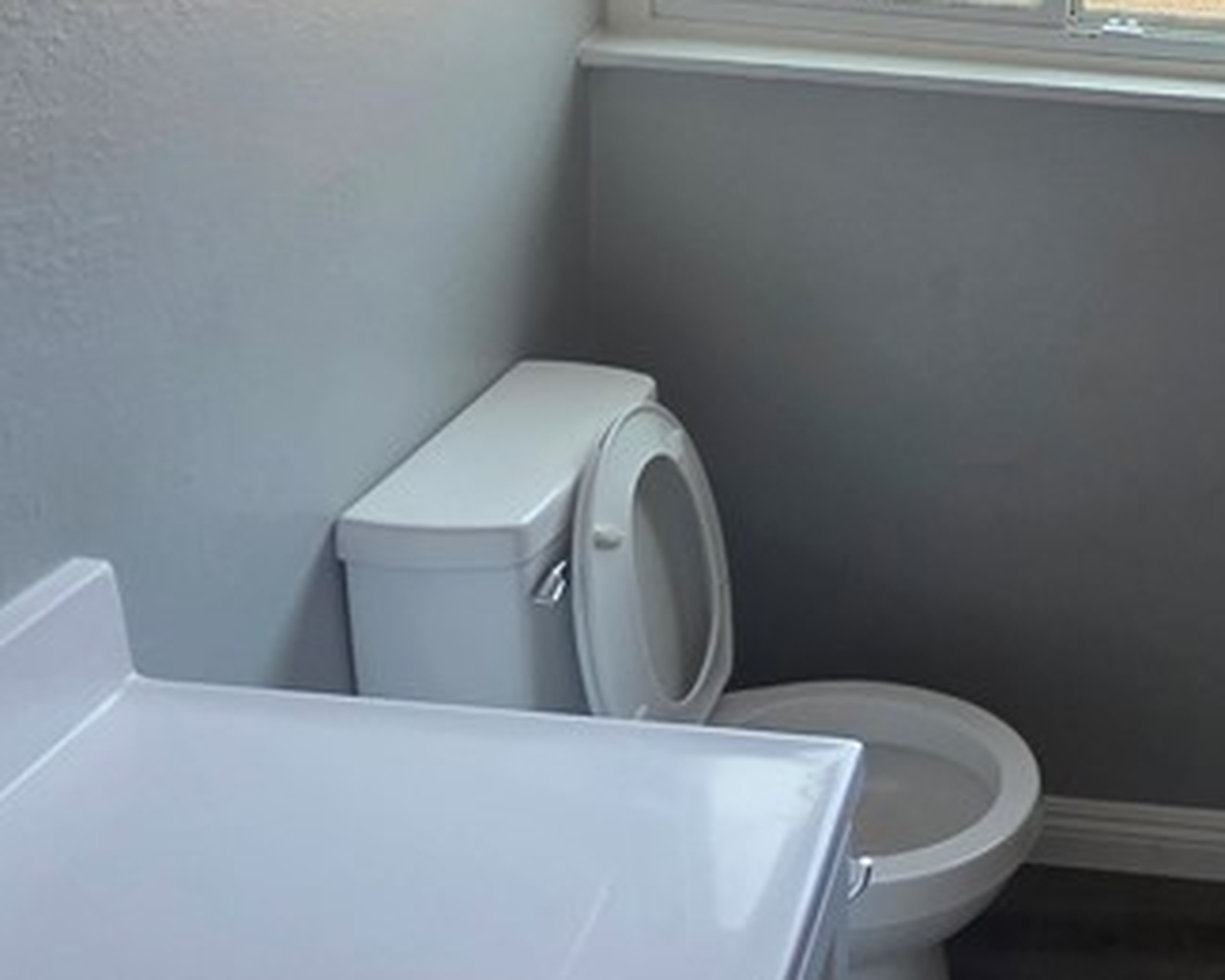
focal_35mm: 40
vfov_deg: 35.8
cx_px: 1138
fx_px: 1450
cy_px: 162
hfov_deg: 41.6
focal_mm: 2.2
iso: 250
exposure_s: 1/60
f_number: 1.9
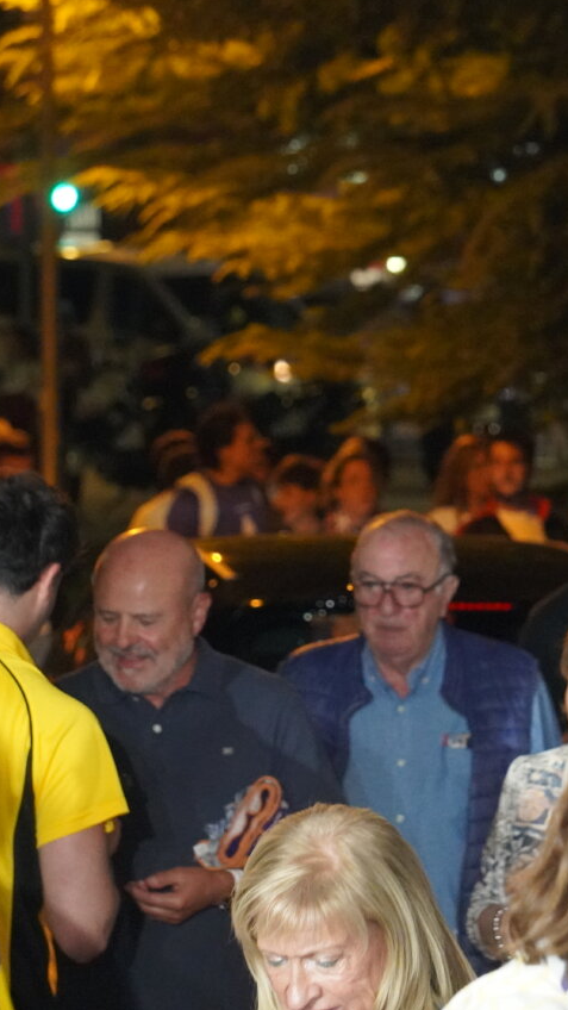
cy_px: 504
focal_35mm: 242
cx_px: 411
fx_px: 6480
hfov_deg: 5.0
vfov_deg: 8.9
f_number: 5.6
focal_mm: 102
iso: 6400
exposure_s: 1/60
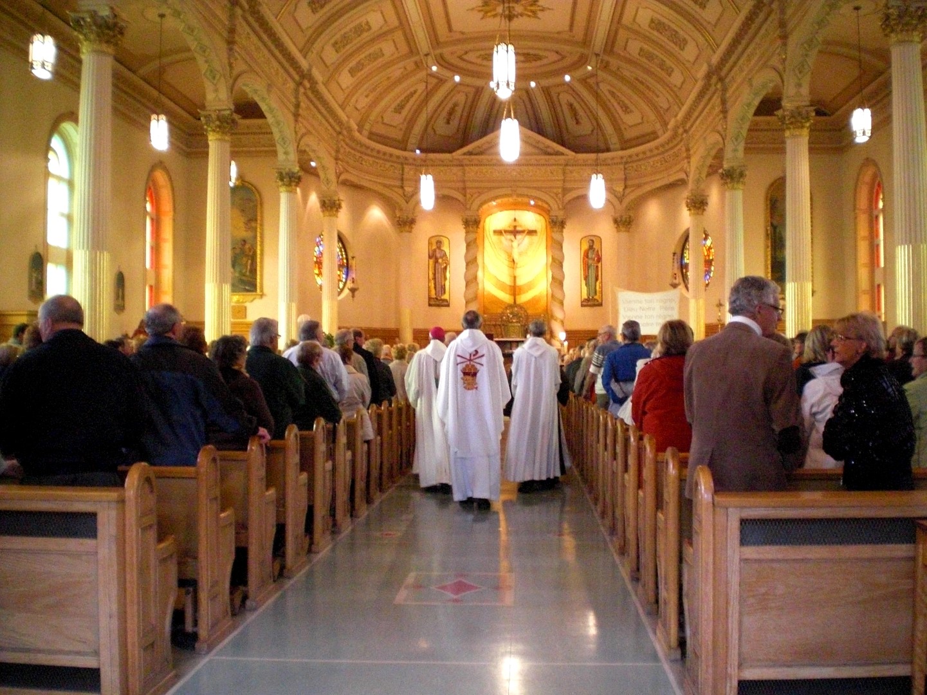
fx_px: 1017
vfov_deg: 37.7
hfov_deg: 49.0
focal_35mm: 38
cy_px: 348
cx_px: 464
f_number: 3.1
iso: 800
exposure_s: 1/40
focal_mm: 6.3
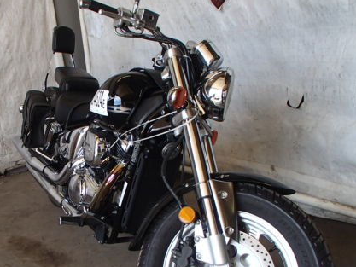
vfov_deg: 33.4
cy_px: 175
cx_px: 108
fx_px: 442
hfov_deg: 43.0
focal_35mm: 43
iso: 125
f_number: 3.9
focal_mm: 5
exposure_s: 1/60
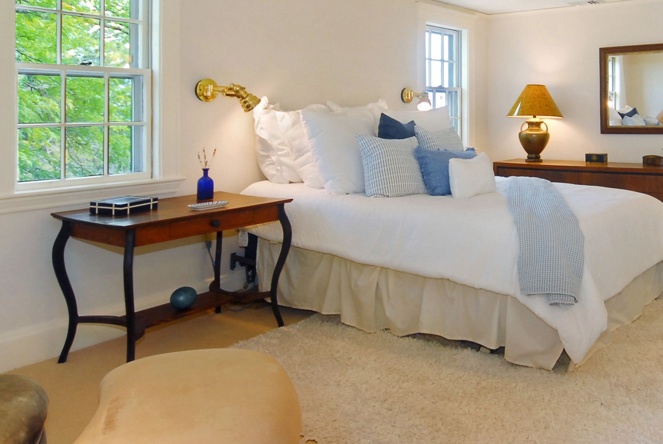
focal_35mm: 30
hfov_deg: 59.9
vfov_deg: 43.4
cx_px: 460
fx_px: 553
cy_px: 166
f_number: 5
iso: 500
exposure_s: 1/60
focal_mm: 10
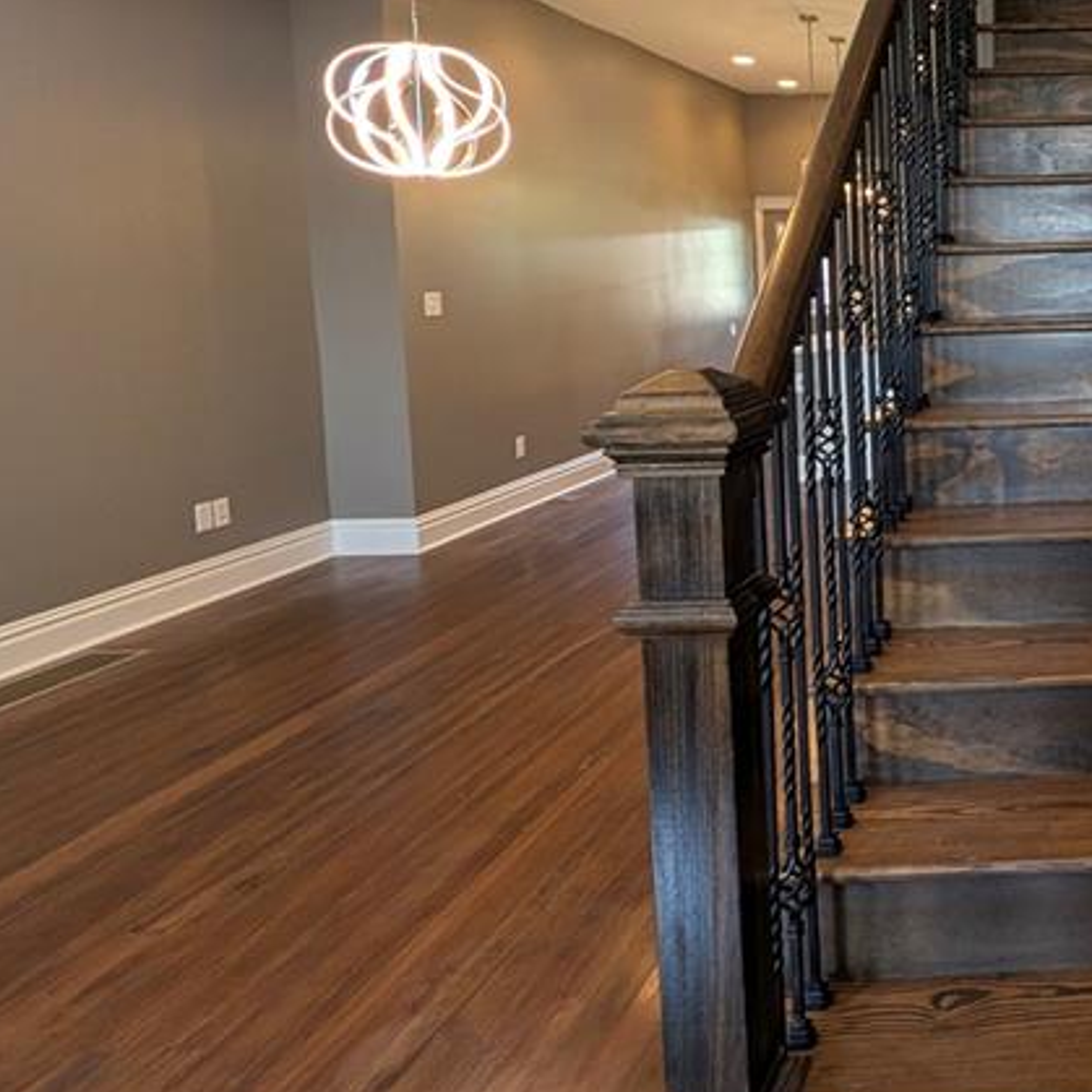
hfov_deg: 44.8
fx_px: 999
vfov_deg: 55.6
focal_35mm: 28
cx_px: 1178
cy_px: 331
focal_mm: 1.95
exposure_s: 1/60
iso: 179
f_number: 2.2
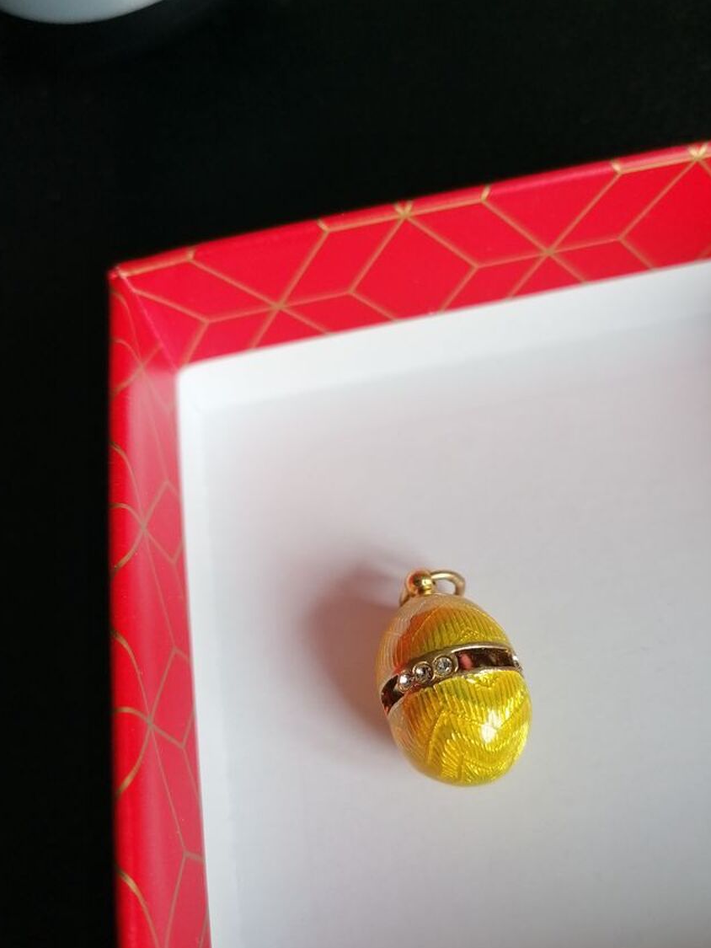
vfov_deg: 56.7
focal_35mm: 32
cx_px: 414
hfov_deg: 44.0
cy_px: 518
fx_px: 876
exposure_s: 1/100
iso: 80
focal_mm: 4.75
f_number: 1.8
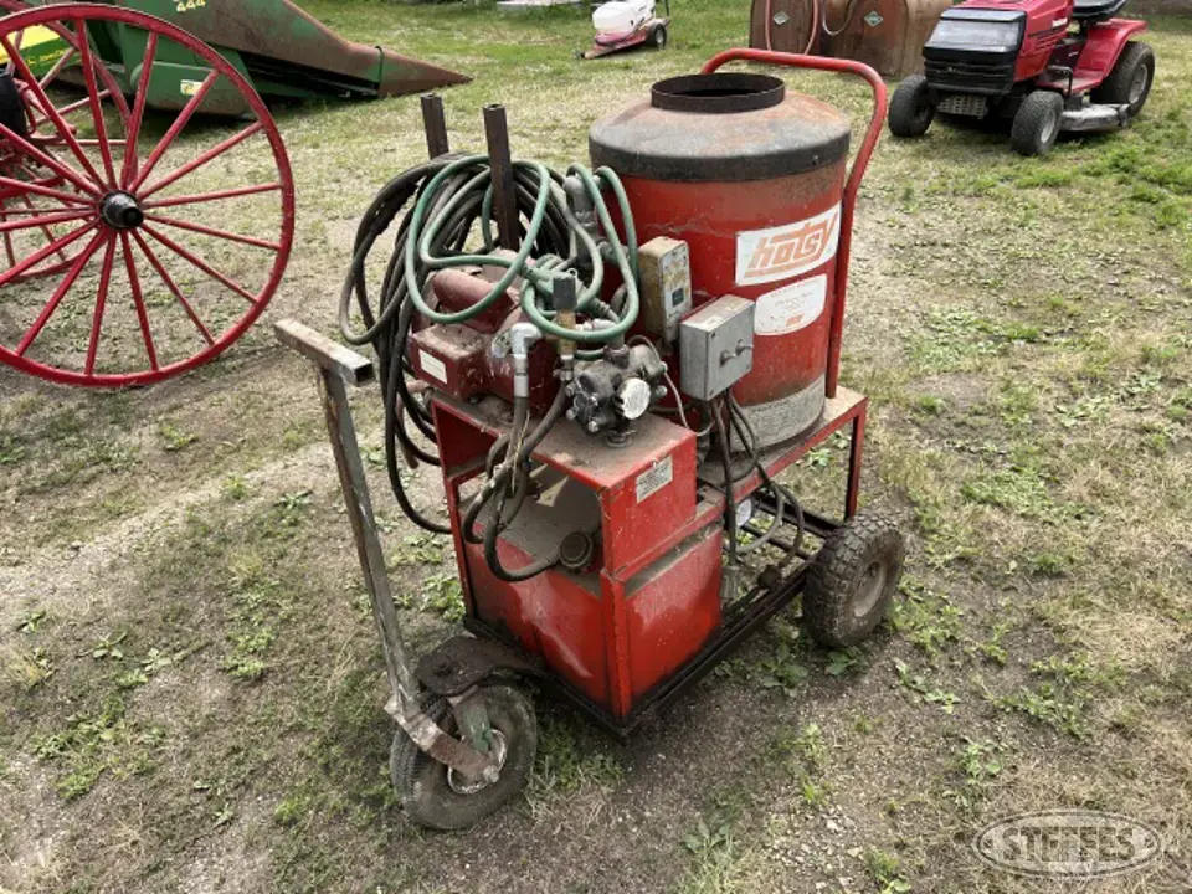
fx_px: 895
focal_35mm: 26
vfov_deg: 53.1
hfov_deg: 67.3
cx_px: 596
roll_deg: +3.9
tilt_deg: -28.8
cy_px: 447
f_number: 1.5
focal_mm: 5.7
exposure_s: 1/2299
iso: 50
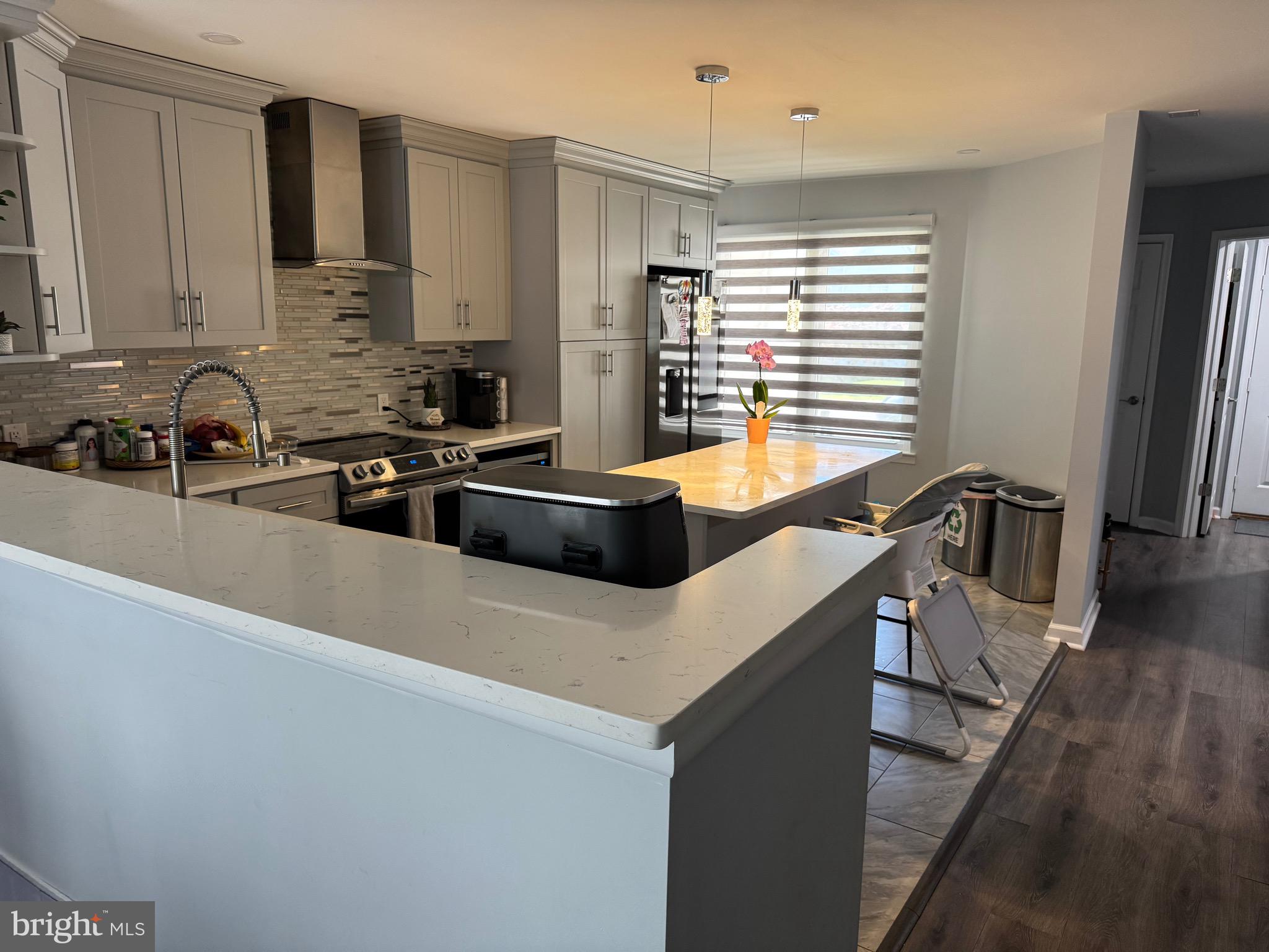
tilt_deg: -11.8
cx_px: 634
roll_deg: -0.5
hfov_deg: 71.6
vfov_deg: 56.8
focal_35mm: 24
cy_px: 476
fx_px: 880
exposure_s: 1/60
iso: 160
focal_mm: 6.76
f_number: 1.78
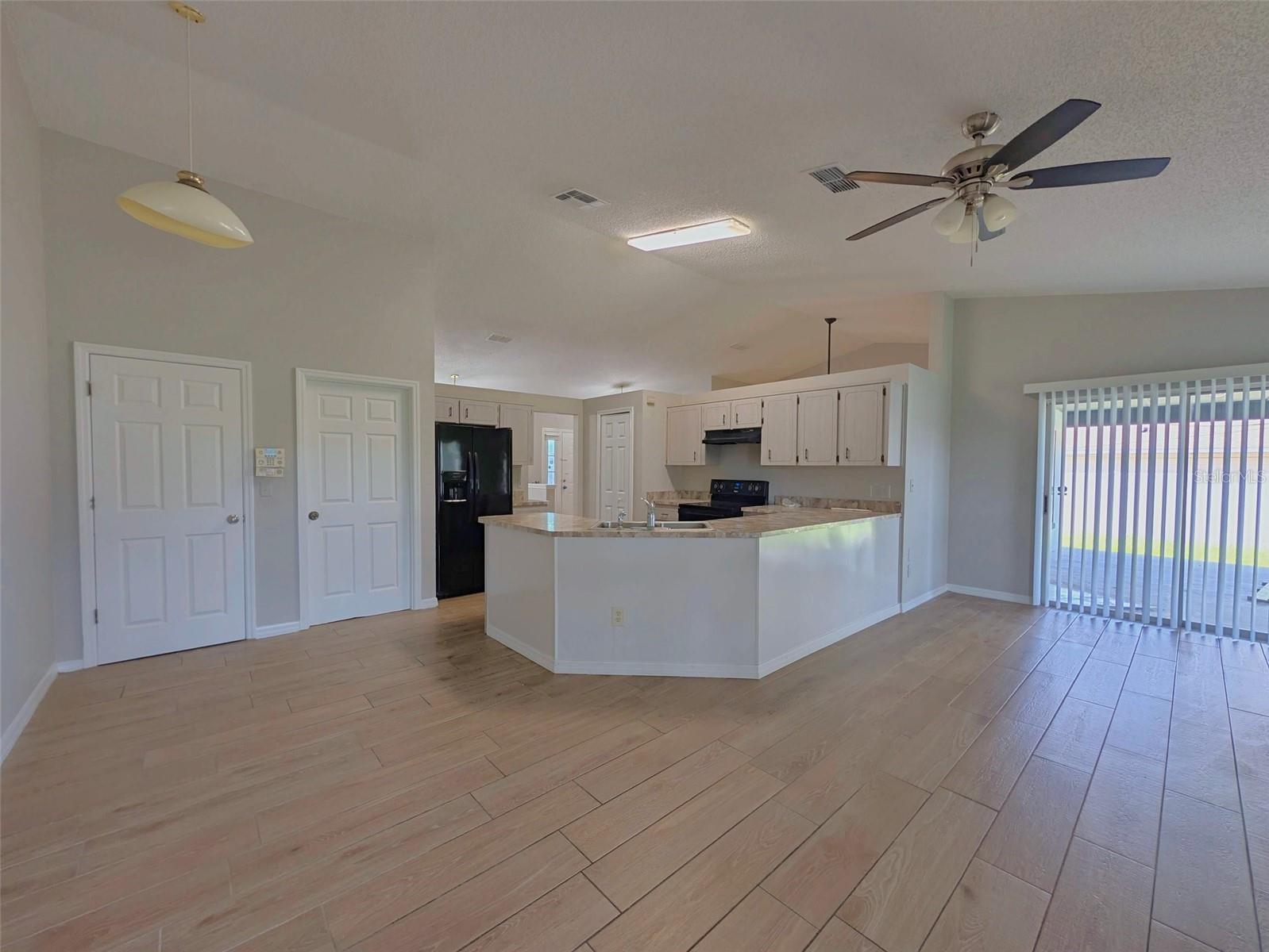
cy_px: 476
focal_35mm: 12
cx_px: 634
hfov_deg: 110.5
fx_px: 440
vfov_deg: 94.5
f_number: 1.7
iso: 34
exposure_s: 1/198
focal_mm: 2.02
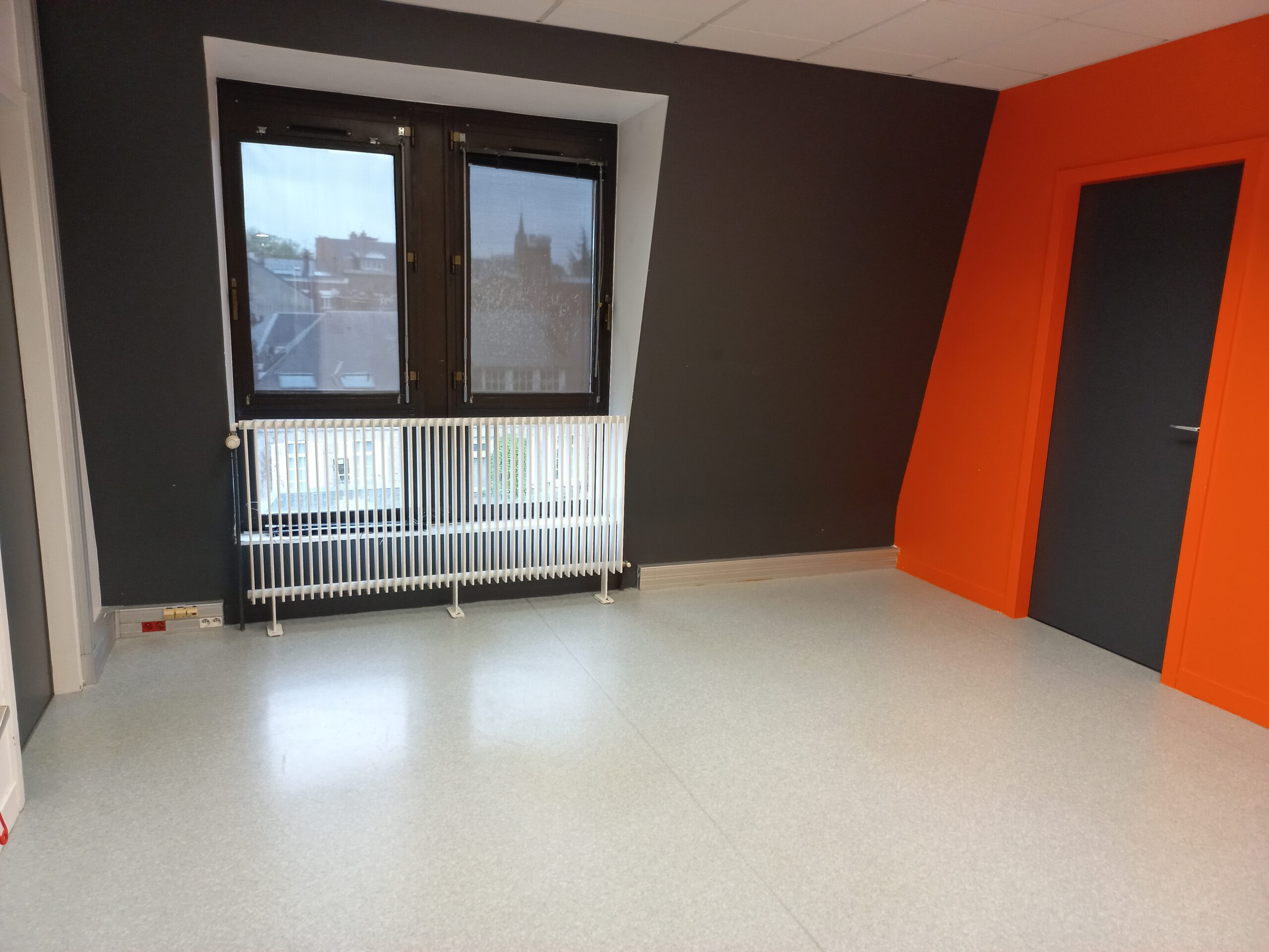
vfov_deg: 54.9
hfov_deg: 69.4
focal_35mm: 25
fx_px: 916
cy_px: 476
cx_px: 634
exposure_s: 1/50
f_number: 1.8
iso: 160
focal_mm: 4.6
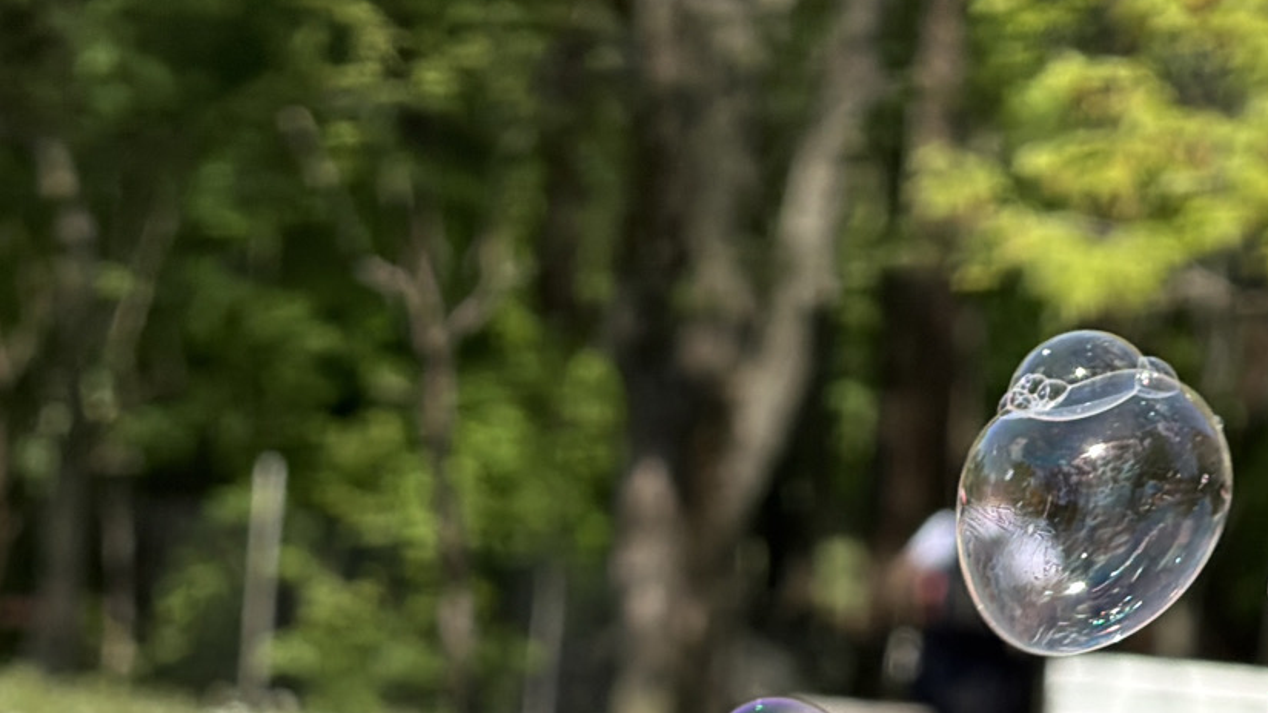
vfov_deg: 4.6
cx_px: 1279
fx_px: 8876
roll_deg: -5.0
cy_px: 748
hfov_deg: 8.1
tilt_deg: -0.8
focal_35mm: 264
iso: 100
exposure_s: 1/1087
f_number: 2.8
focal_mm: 16.89
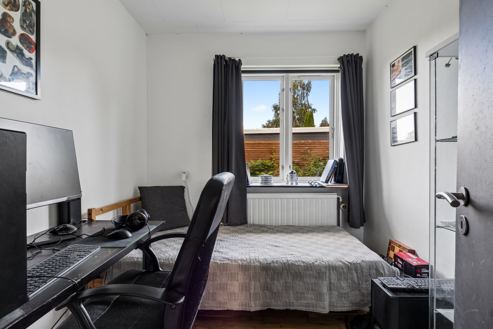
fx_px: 246
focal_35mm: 18
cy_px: 164
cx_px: 246
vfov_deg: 67.4
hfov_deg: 90.0
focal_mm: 12
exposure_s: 1/8
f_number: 8
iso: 400
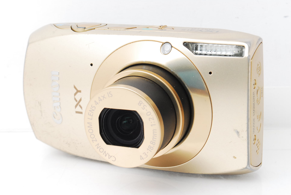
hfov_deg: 24.6
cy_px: 98
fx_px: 668
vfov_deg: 16.6
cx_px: 146
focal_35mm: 82
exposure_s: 1/125
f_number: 16
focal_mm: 55
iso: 800
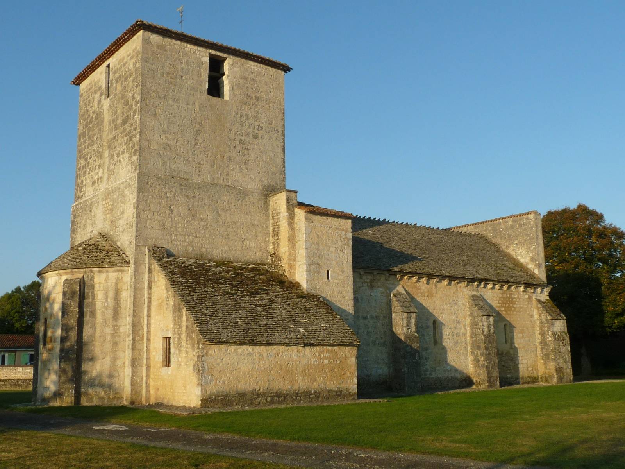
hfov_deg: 49.0
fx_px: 686
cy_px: 234
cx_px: 312
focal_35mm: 38
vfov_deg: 37.7
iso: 100
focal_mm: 4.8
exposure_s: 1/250
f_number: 5.6
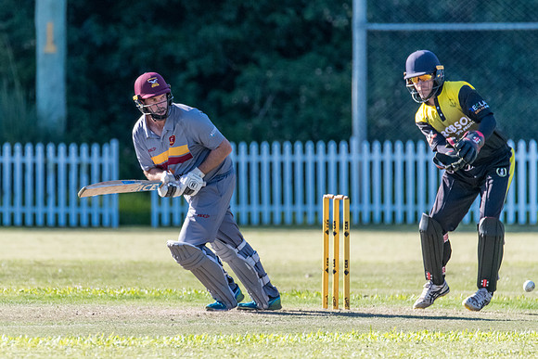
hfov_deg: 2.6
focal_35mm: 805
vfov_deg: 1.7
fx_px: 12038
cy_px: 151
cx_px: 178
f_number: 6.3
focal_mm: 600
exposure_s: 1/3200
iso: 2000
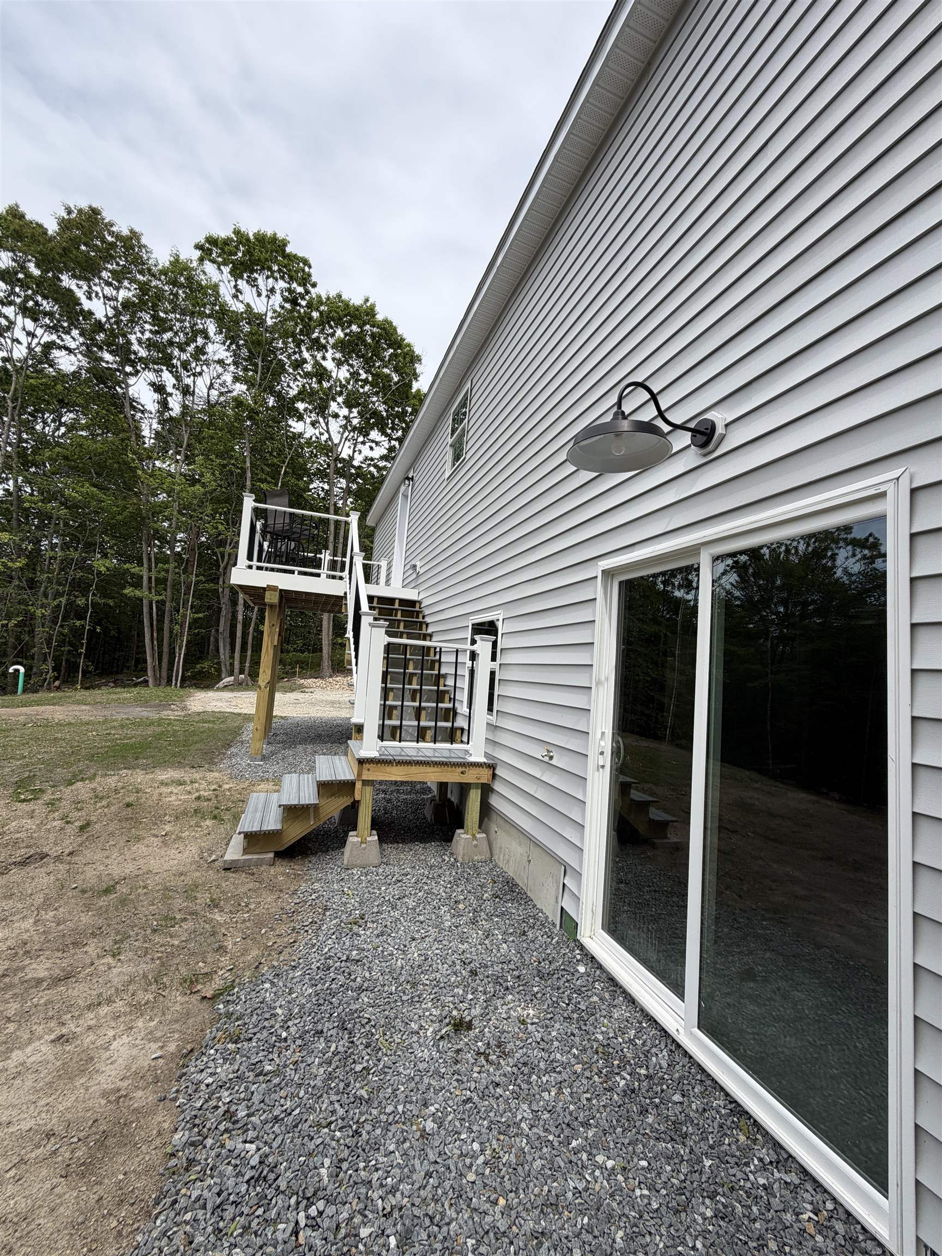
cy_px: 628
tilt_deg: +5.2
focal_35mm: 14
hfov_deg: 85.7
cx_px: 471
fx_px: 508
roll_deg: -4.5
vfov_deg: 102.1
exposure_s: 1/770
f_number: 2.2
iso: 32
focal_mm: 2.22
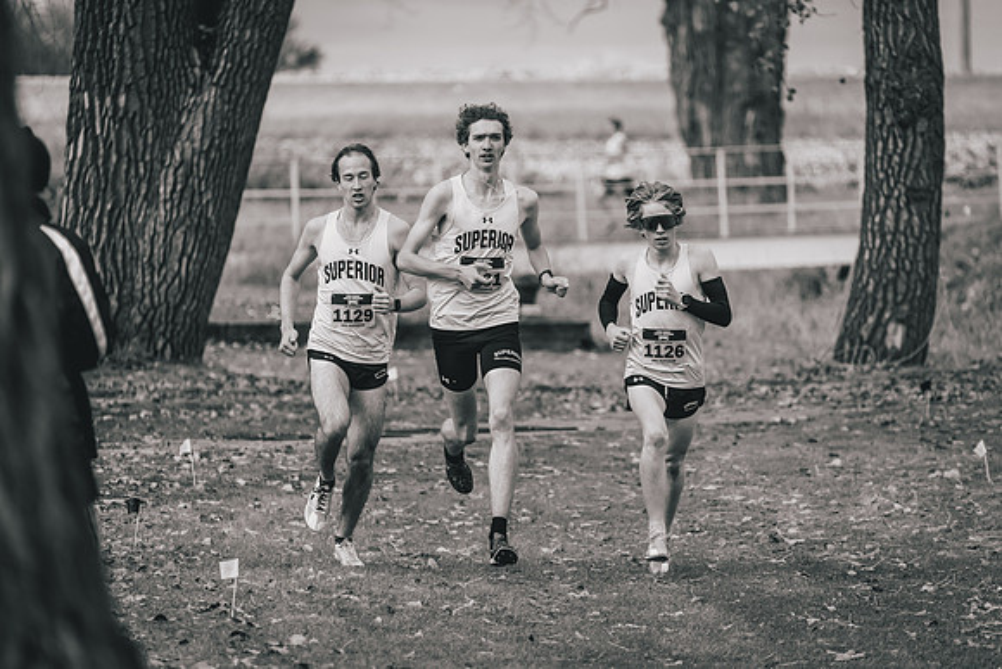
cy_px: 334
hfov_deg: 5.1
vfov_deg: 3.4
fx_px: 11141
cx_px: 501
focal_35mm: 400
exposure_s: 1/1250
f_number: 6.3
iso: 400
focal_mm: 400
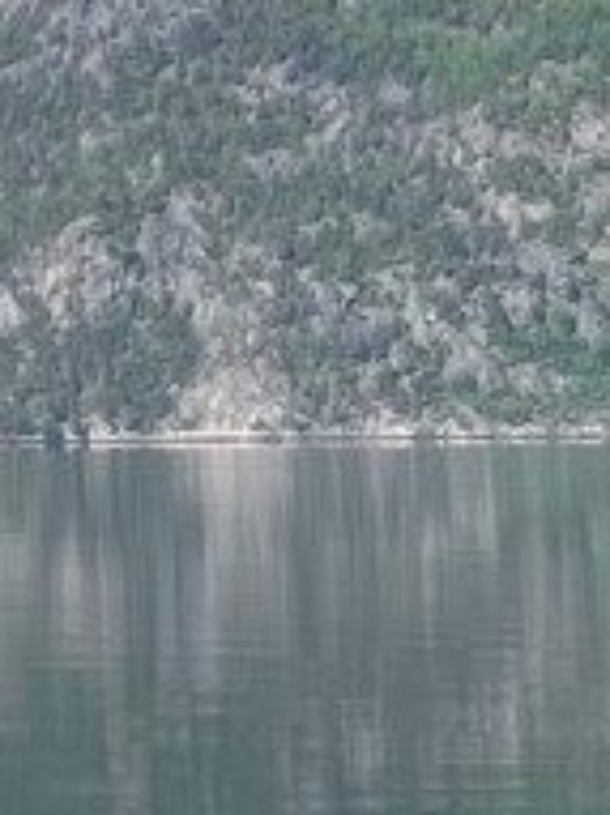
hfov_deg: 6.0
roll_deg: +1.3
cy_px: 119
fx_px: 4610
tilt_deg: +5.0
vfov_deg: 10.1
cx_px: -2022
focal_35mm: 196
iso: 50
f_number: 1.5
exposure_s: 1/3460
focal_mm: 5.7
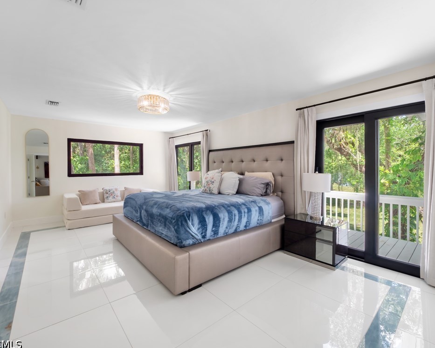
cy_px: 173
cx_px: 216
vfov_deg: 84.0
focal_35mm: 15
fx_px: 193
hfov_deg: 96.8
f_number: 7.1
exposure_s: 1/8
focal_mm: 7
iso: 200
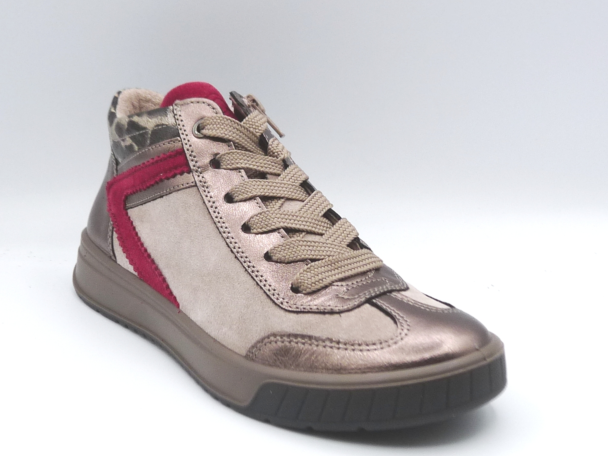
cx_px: 299
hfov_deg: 34.4
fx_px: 983
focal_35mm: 56
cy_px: 217
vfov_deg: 26.1
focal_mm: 5.4
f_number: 4.5
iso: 100
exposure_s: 1/200
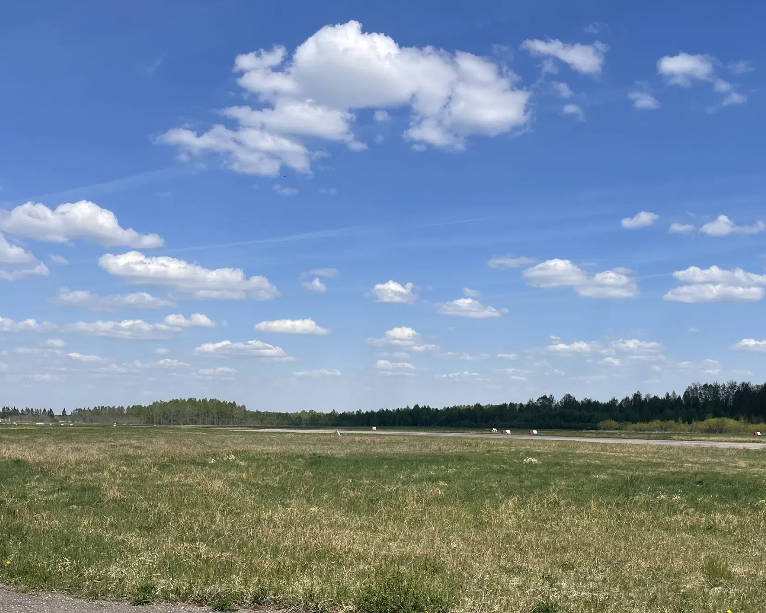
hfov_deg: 48.8
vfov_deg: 39.6
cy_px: 411
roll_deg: -0.3
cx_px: 453
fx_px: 839
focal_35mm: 37
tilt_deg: +0.4
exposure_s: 1/5618
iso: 32
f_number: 1.6
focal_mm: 5.1
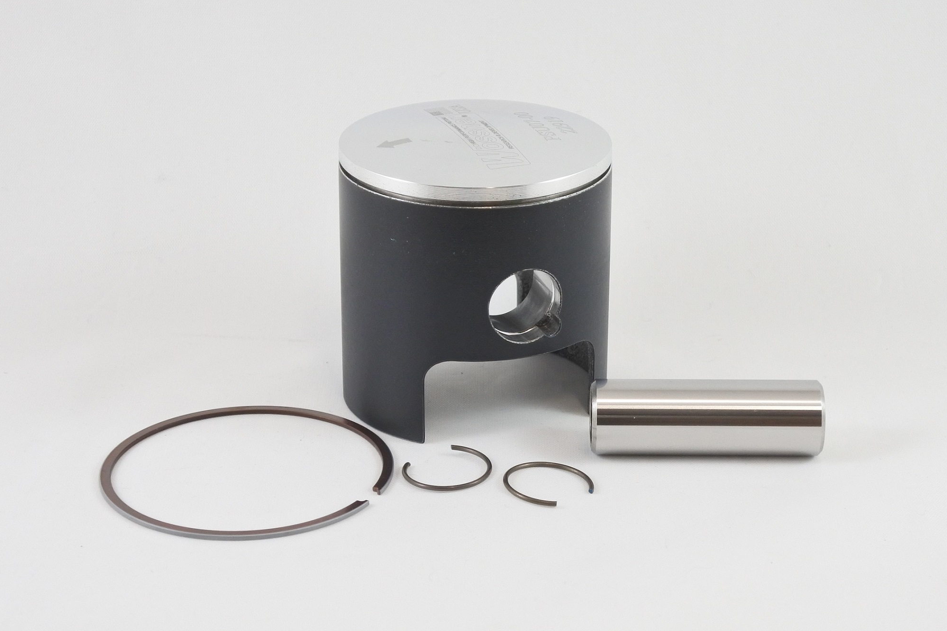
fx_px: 1420
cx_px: 474
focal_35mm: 54
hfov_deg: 36.9
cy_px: 317
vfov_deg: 25.1
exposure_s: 1/125
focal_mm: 19.7
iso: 450
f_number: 4.5
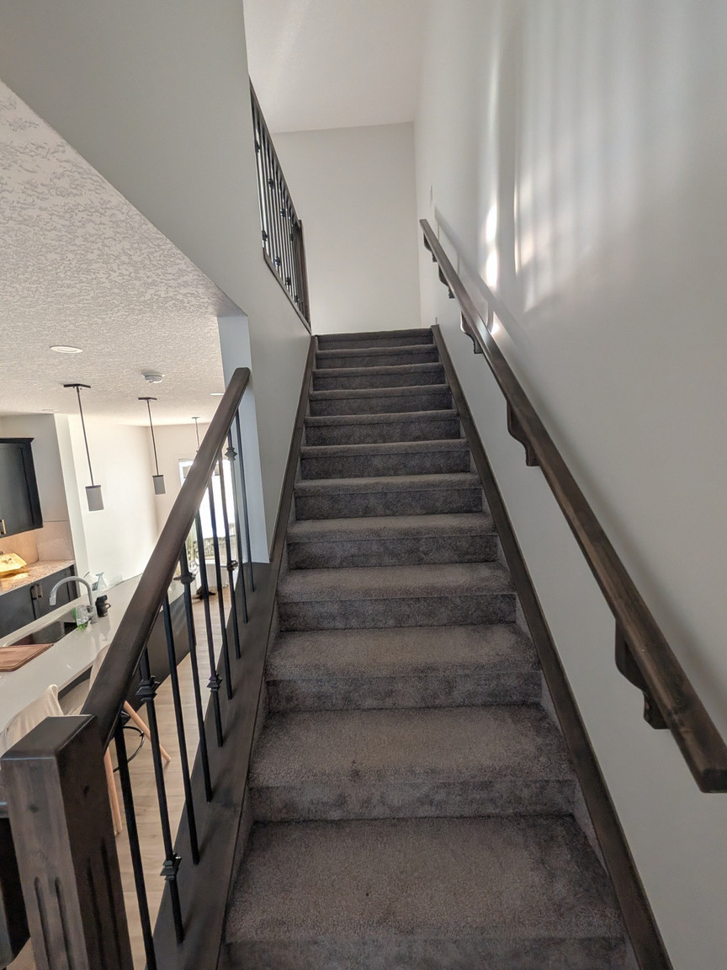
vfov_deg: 106.2
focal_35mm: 13
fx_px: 364
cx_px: 364
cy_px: 485
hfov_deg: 89.9
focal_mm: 1.54
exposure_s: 1/35.5
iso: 38
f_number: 2.2
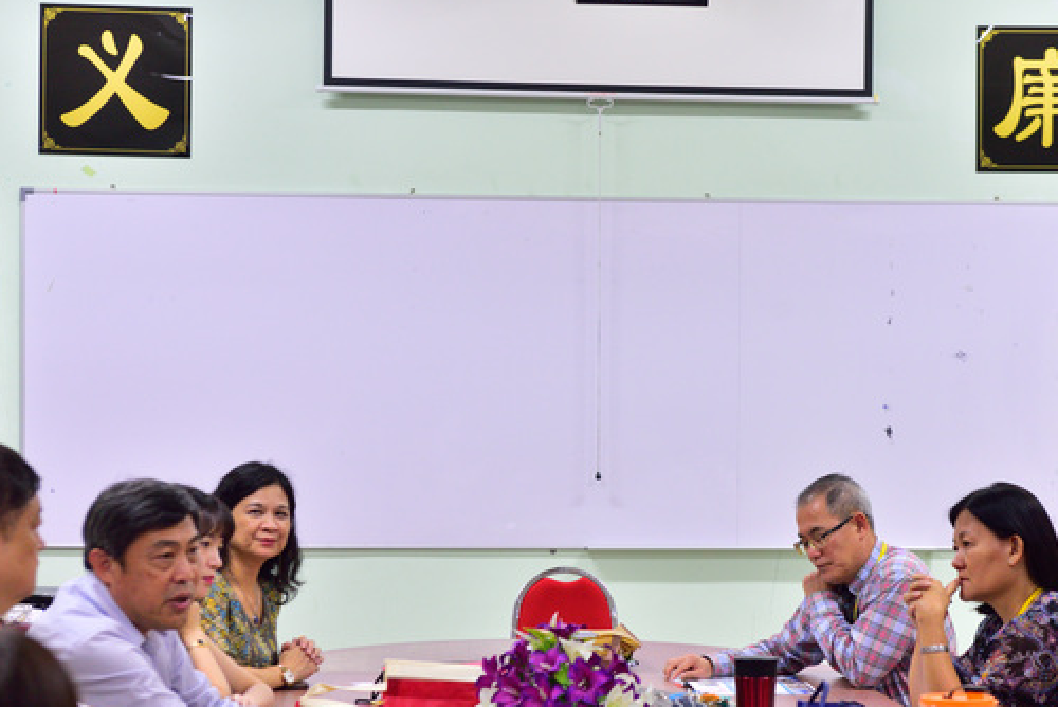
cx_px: 631
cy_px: 448
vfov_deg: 14.0
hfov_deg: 20.8
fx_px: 2882
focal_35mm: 98
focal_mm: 70
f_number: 5
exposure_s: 1/50
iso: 1000
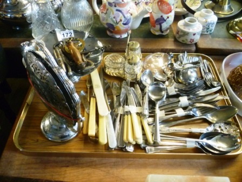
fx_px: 196
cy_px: 91
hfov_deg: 63.4
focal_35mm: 28
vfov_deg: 49.7
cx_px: 121
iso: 400
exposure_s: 1/30
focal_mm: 5
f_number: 2.8
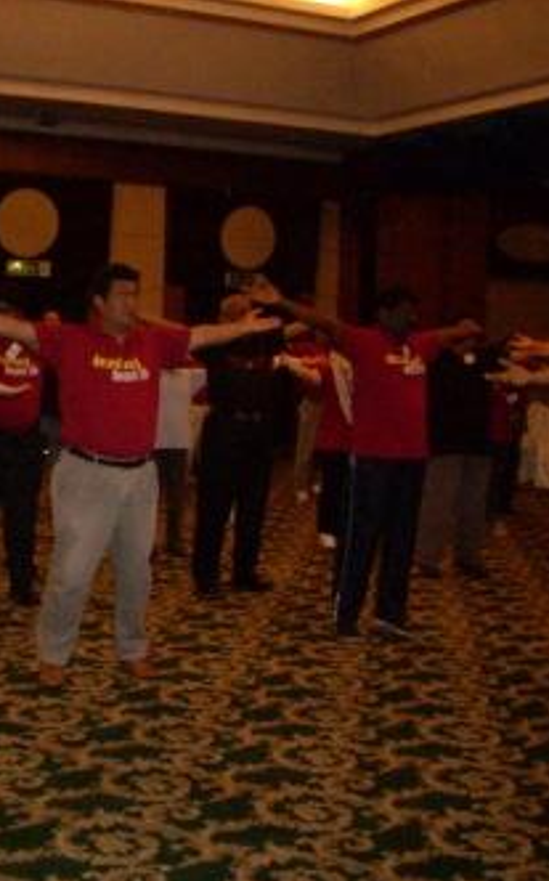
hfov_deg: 24.0
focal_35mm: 53
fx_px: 1271
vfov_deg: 38.2
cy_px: 443
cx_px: 103
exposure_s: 1/60
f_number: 2.8
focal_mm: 6.2
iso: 800
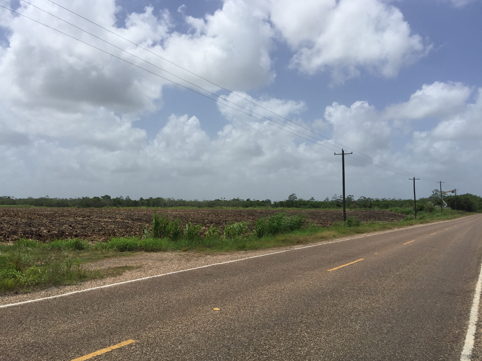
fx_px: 418
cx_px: 234
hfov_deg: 60.0
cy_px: 176
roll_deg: -1.6
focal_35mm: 30
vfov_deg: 46.8
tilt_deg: +4.7
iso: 32
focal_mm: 4.15
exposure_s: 1/4950
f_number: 2.2
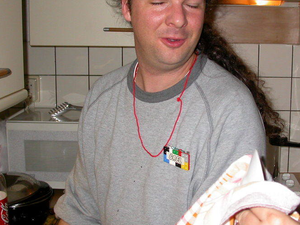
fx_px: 511
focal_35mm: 59
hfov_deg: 32.5
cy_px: 105
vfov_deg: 24.8
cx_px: 188
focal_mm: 7.85
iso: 100
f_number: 2.6
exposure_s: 1/60
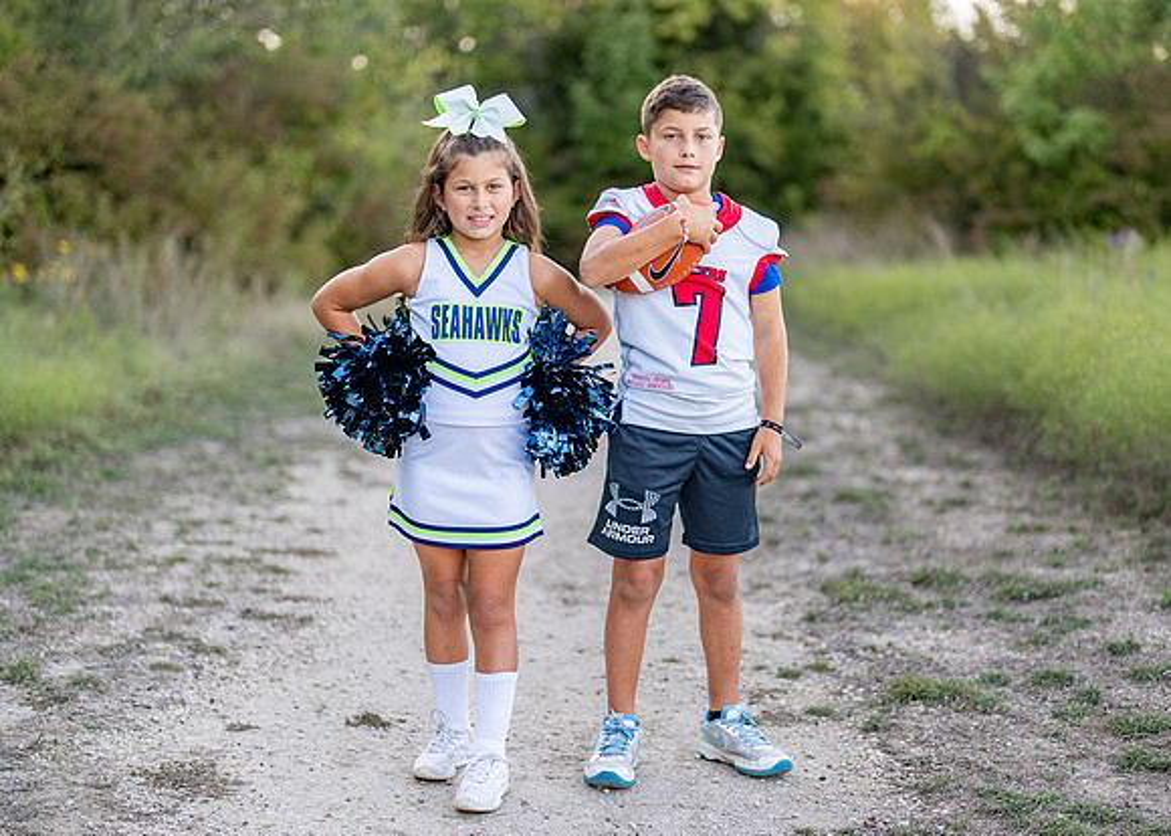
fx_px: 2027
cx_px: 636
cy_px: 419
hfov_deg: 32.2
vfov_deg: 23.3
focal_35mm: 61
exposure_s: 1/500
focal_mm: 50
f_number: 1.2
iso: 100
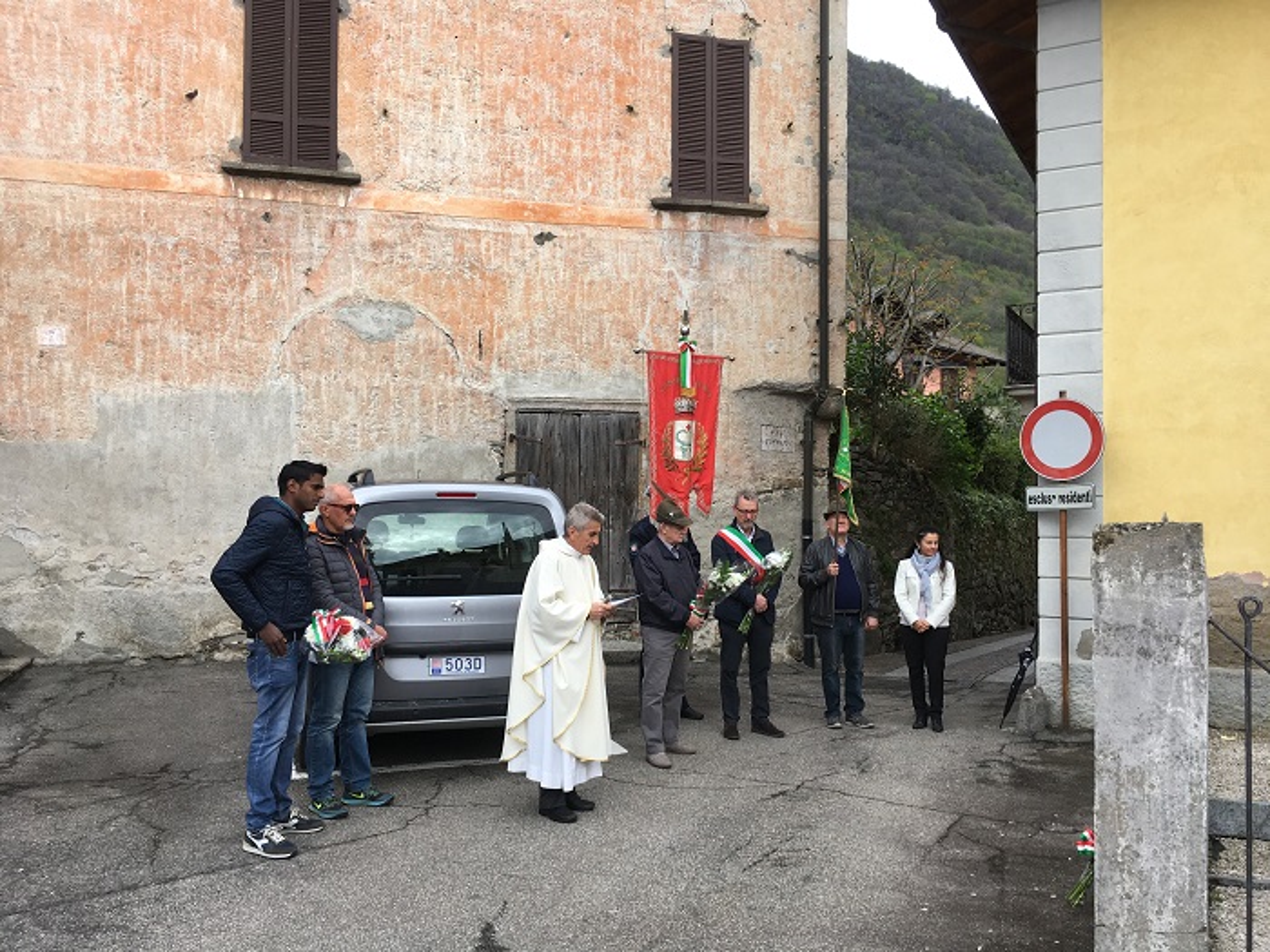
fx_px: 1064
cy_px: 476
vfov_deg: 48.2
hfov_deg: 61.7
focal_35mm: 29
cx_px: 635
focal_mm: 4.15
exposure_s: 1/411
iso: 25
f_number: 2.2
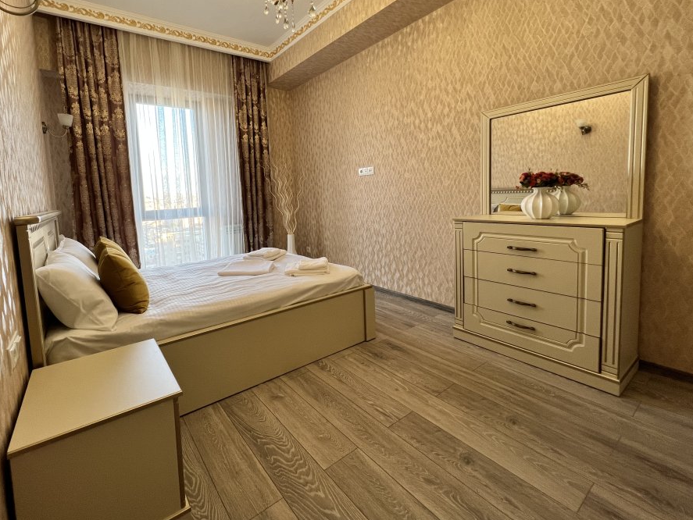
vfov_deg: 81.3
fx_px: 300
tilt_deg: -4.7
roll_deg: +3.1
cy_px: 223
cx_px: 305
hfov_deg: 97.7
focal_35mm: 15
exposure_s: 1/100
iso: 160
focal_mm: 1.57
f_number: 1.8
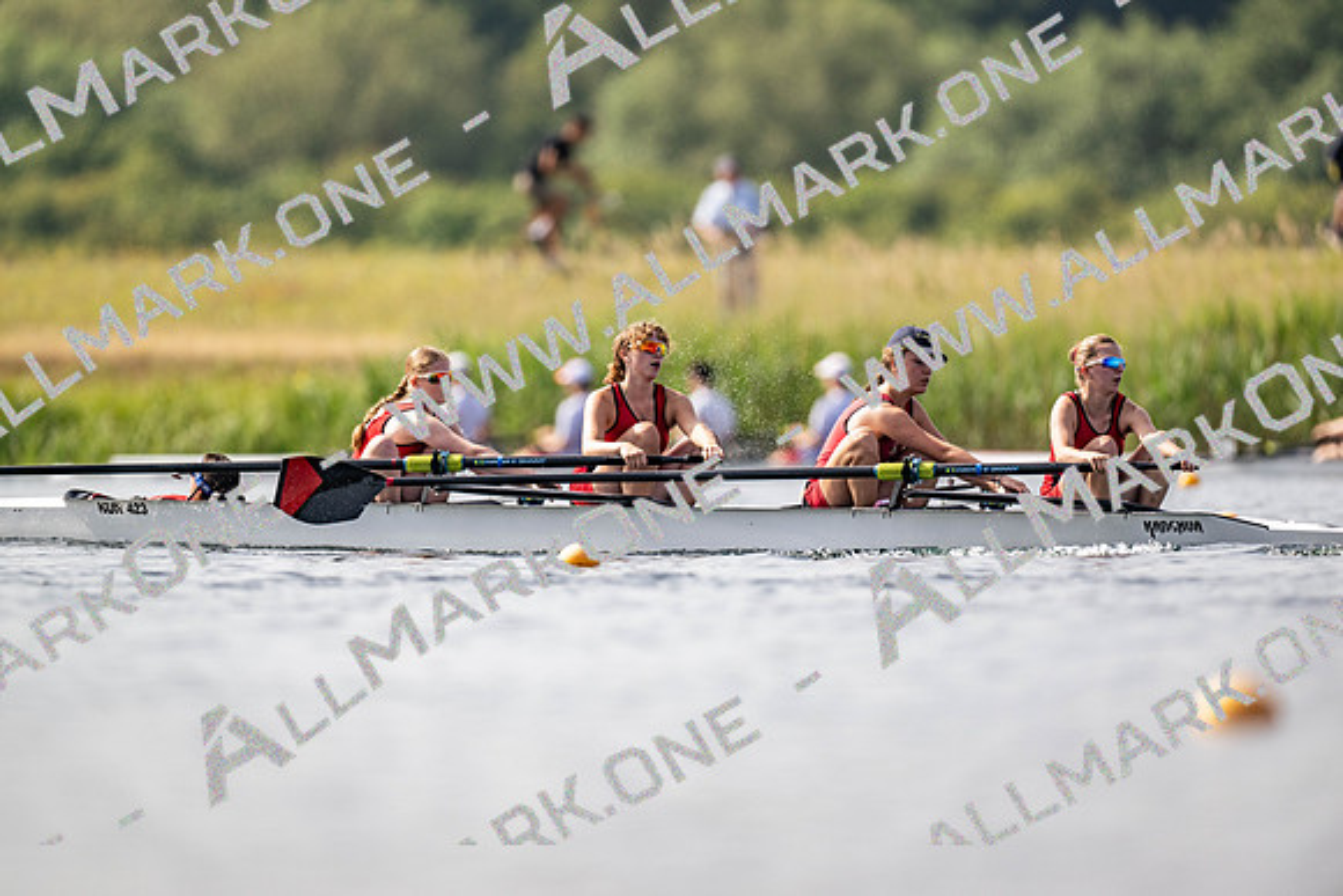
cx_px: 672
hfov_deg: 3.4
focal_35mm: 600
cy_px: 448
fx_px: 22399
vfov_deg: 2.3
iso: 160
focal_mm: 600
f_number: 4
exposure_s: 1/2500
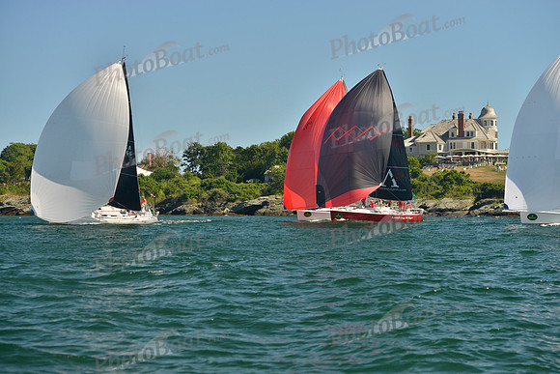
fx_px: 1089
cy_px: 187
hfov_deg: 28.8
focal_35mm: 70
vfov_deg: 19.5
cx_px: 280
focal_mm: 70
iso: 400
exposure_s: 1/1250
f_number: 5
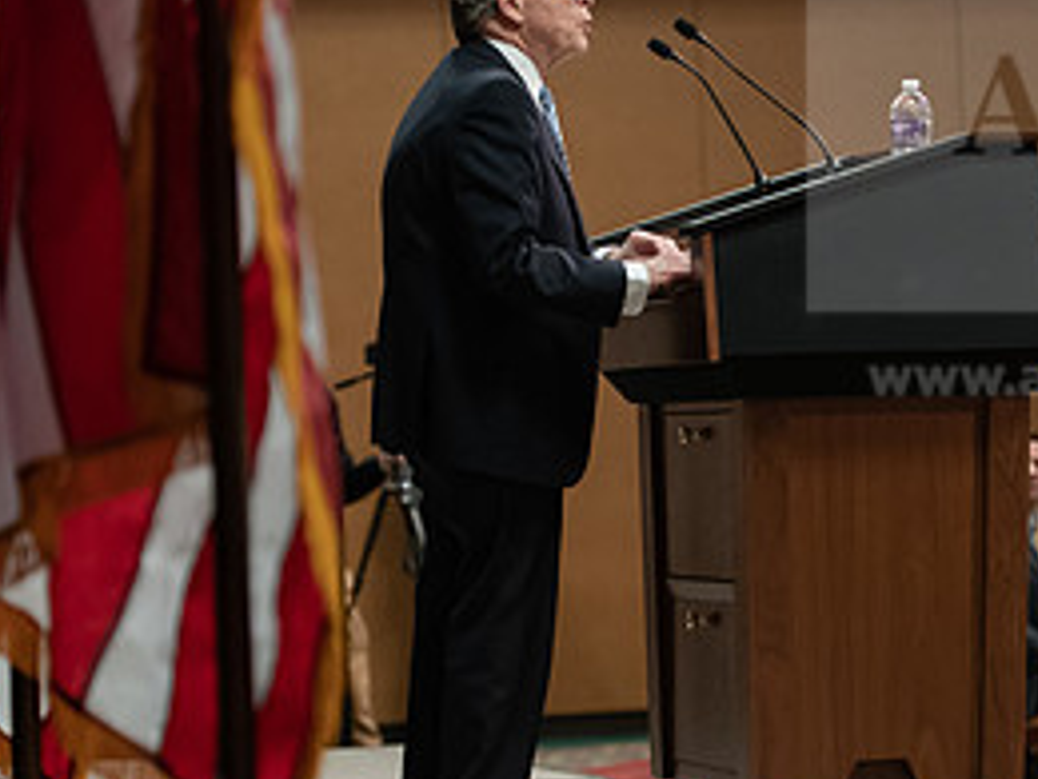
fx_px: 5278
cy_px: 461
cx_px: 687
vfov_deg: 8.4
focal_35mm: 176
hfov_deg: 11.2
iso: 2000
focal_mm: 82
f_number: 2.8
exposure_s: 1/200
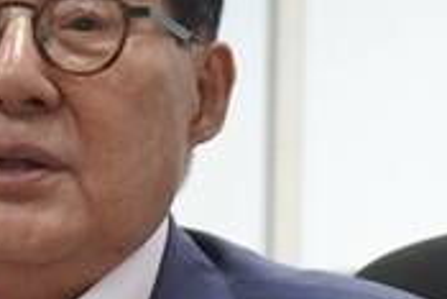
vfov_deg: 10.7
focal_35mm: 126
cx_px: -20
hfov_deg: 15.9
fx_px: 1564
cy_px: 358
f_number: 4
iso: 1600
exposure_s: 1/160
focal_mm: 23
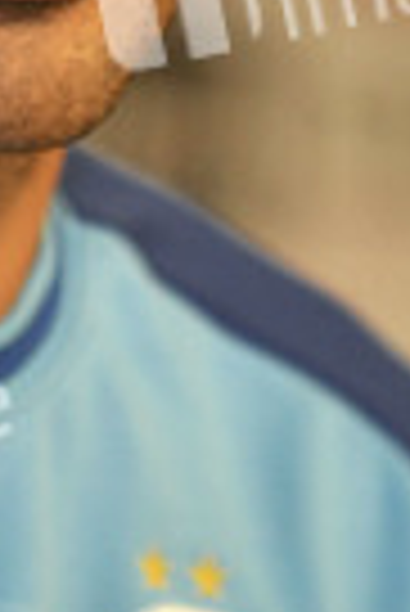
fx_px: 10002
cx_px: -88
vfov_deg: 3.5
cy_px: -261
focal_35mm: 587
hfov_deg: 2.3
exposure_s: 1/160
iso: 800
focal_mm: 200
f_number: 2.8
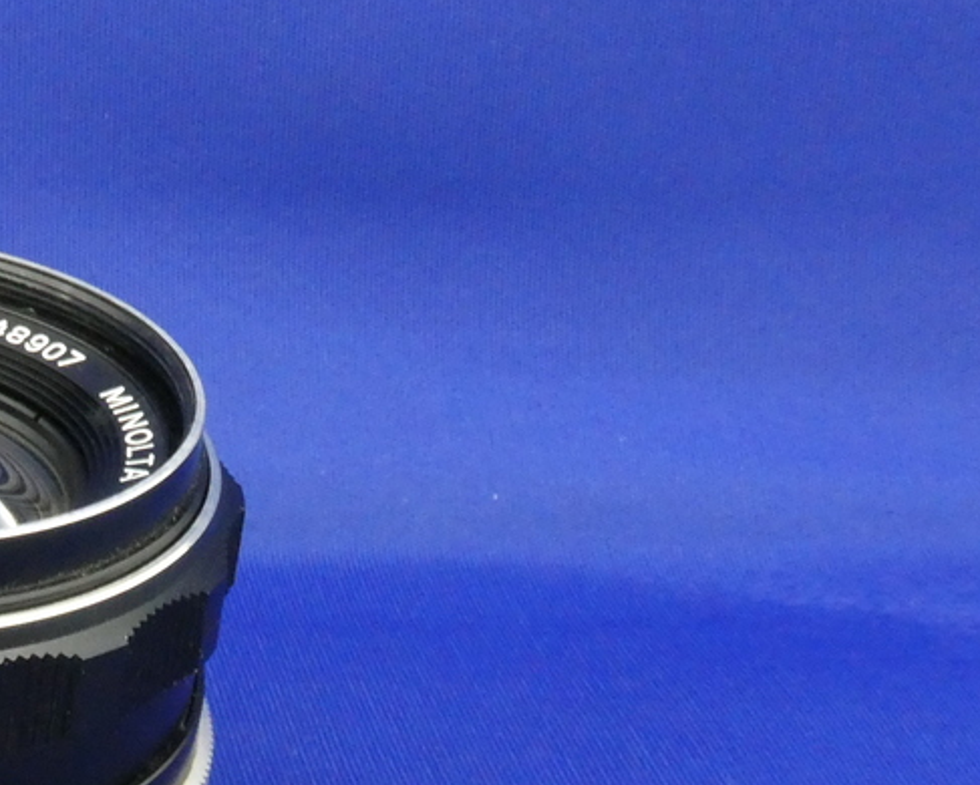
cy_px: 739
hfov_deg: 20.3
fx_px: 2582
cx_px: -161
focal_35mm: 89
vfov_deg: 17.0
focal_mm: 6.7
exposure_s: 1/5
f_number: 8
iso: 800
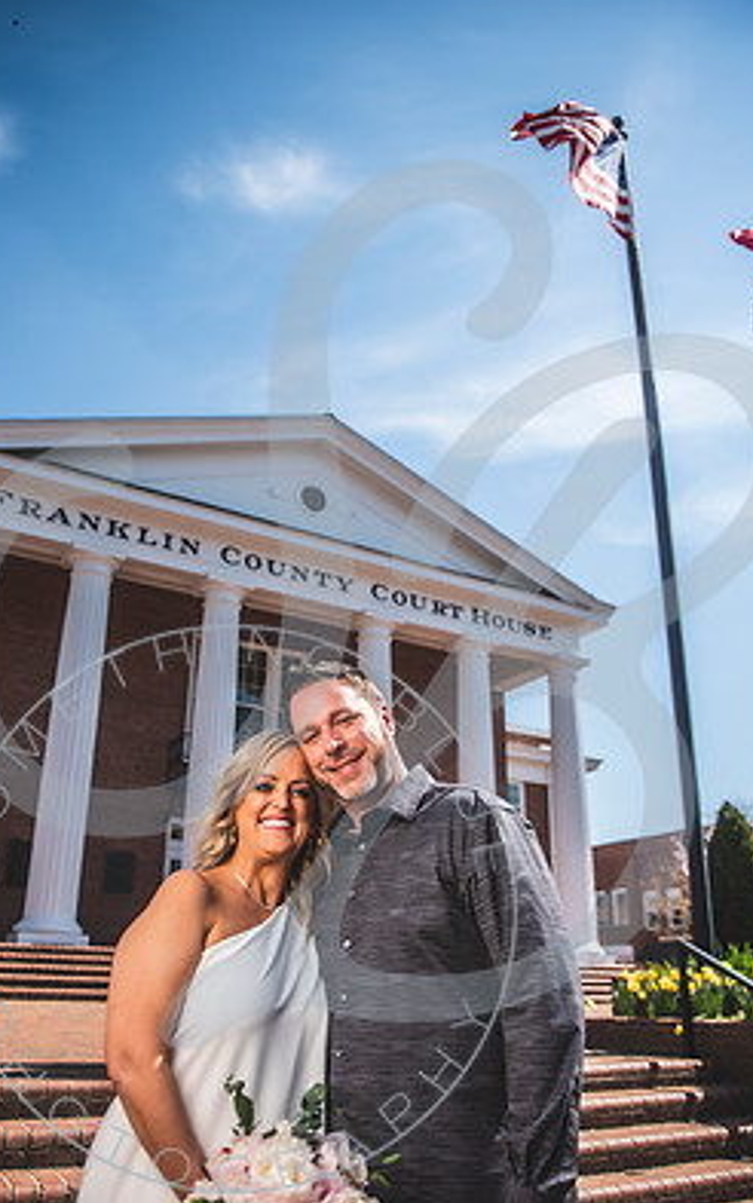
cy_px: 676
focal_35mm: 28
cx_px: 370
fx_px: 918
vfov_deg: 66.2
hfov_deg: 44.6
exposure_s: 1/2500
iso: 100
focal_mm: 24
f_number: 2.8
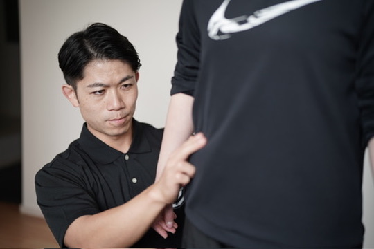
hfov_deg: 39.6
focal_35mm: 50
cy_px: 124
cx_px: 187
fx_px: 519
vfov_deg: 27.0
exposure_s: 1/200
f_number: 1.4
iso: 200
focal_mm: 50
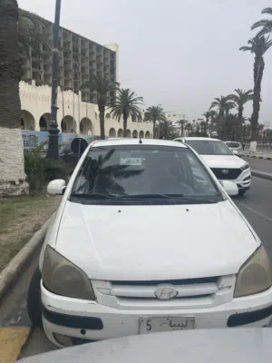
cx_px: 136
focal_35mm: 25
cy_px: 182
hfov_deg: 54.9
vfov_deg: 69.4
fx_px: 262
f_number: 1.6
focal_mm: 5.1
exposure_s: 1/3165
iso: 32
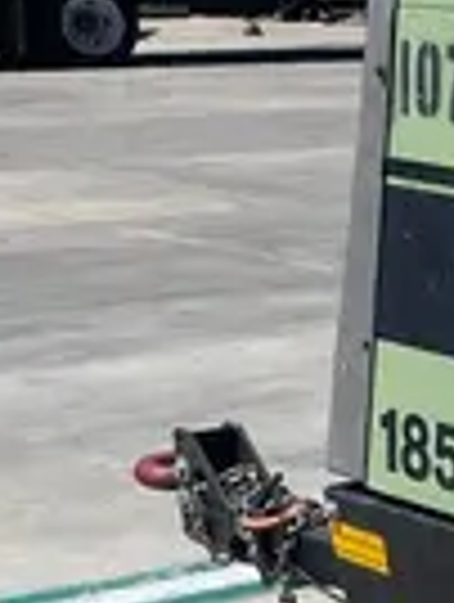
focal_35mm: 142
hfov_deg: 9.2
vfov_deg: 13.6
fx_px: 2475
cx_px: 1137
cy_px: 668
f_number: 1.6
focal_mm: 4.2
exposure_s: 1/4651
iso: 32
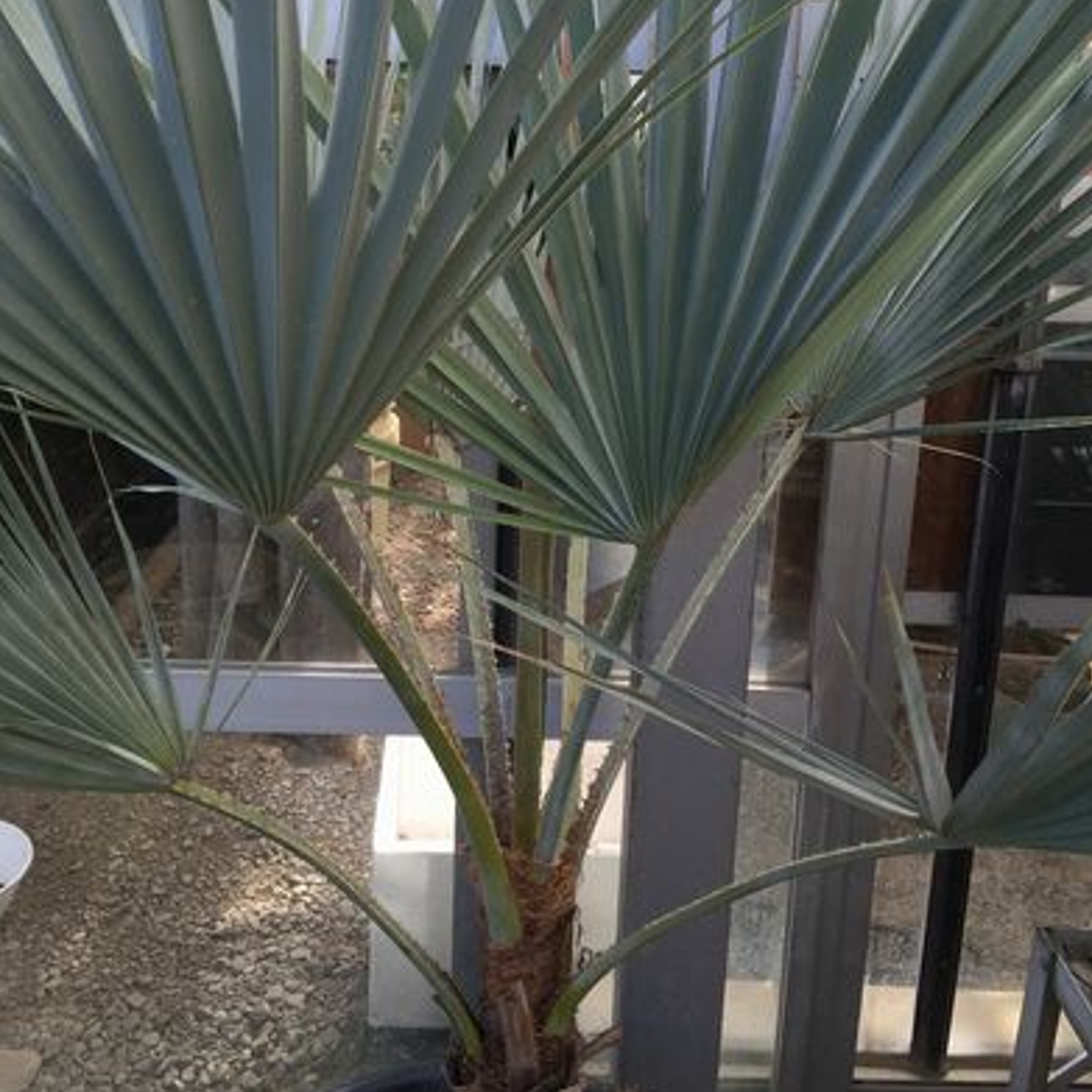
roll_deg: -2.2
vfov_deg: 46.6
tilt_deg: -14.9
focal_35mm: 35
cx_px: 556
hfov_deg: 47.2
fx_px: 1249
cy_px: 377
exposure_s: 1/160
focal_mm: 4.15
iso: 32
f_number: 2.2
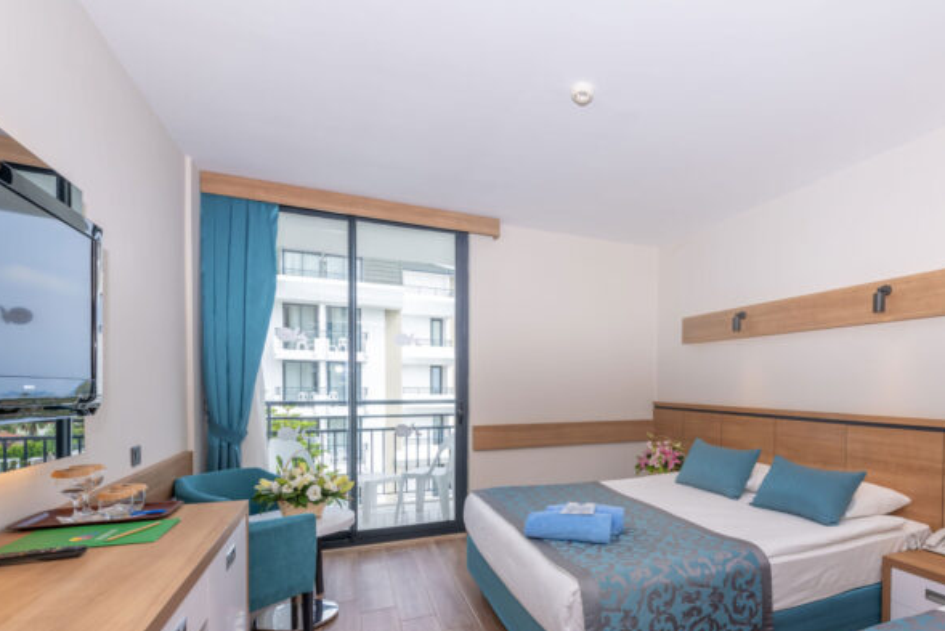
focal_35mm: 19
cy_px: 402
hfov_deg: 85.1
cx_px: 595
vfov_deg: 63.5
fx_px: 499
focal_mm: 14
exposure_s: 1/125
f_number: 10
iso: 100
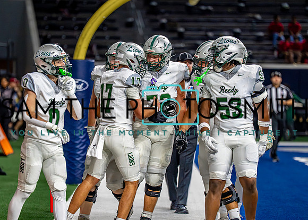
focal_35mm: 220
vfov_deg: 6.5
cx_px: 132
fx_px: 1926
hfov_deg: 9.1
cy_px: 132
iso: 4000
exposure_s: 1/1600
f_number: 2.8
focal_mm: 171
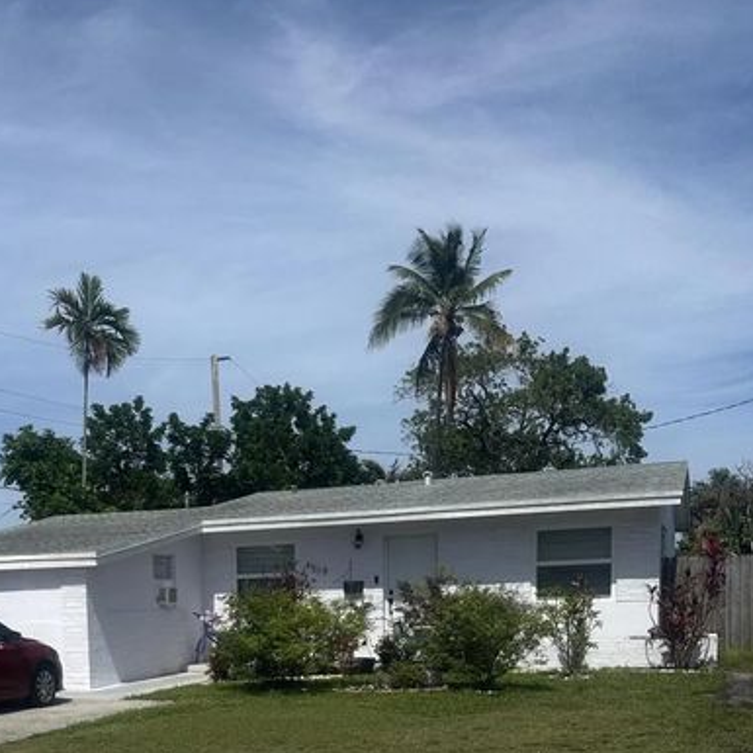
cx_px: 207
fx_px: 1157
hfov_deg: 35.4
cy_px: 719
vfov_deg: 33.6
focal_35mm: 47
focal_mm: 6.86
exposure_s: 1/8197
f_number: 1.78
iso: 80
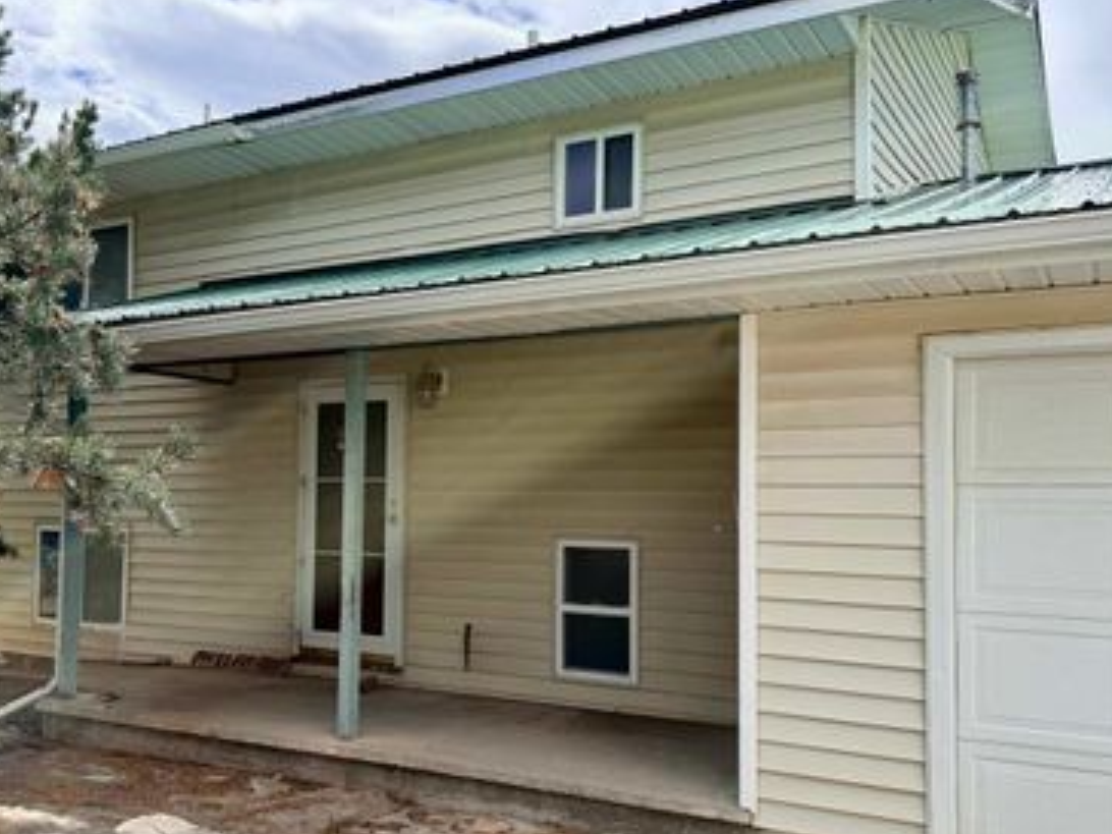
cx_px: 498
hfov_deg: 55.2
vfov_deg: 42.9
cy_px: 457
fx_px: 1060
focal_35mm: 33
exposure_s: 1/4405
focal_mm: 6.76
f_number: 1.78
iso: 125
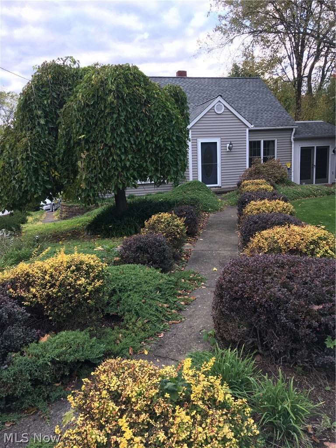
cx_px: 168
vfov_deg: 61.7
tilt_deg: -8.6
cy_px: 224
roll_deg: +1.9
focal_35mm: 29
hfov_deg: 48.2
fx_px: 375
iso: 40
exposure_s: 1/120
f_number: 2.2
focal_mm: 4.15
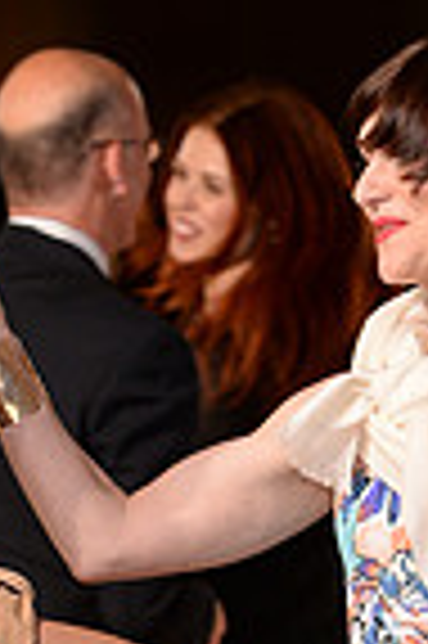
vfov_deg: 5.3
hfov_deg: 3.6
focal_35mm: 386
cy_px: 941
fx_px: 6900
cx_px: 47
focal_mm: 95
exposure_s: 1/250
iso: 1600
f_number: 5
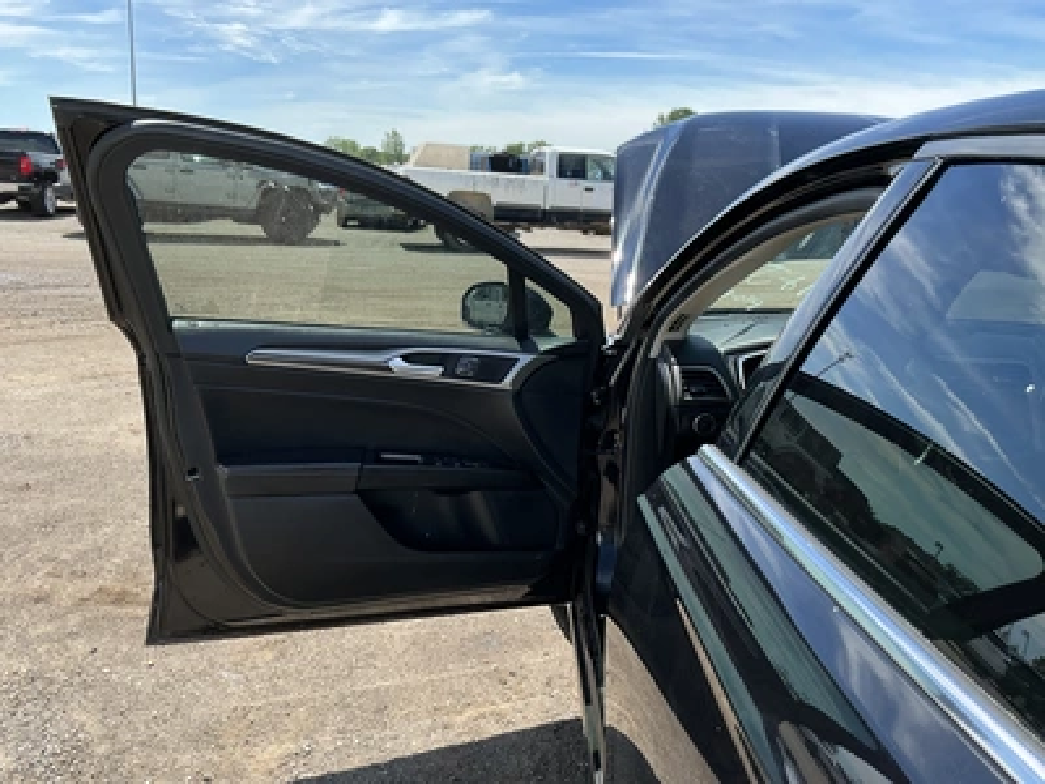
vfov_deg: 49.7
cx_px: 522
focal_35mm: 28
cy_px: 392
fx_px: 845
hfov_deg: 63.4
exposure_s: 1/683
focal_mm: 3
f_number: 1.8
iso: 25
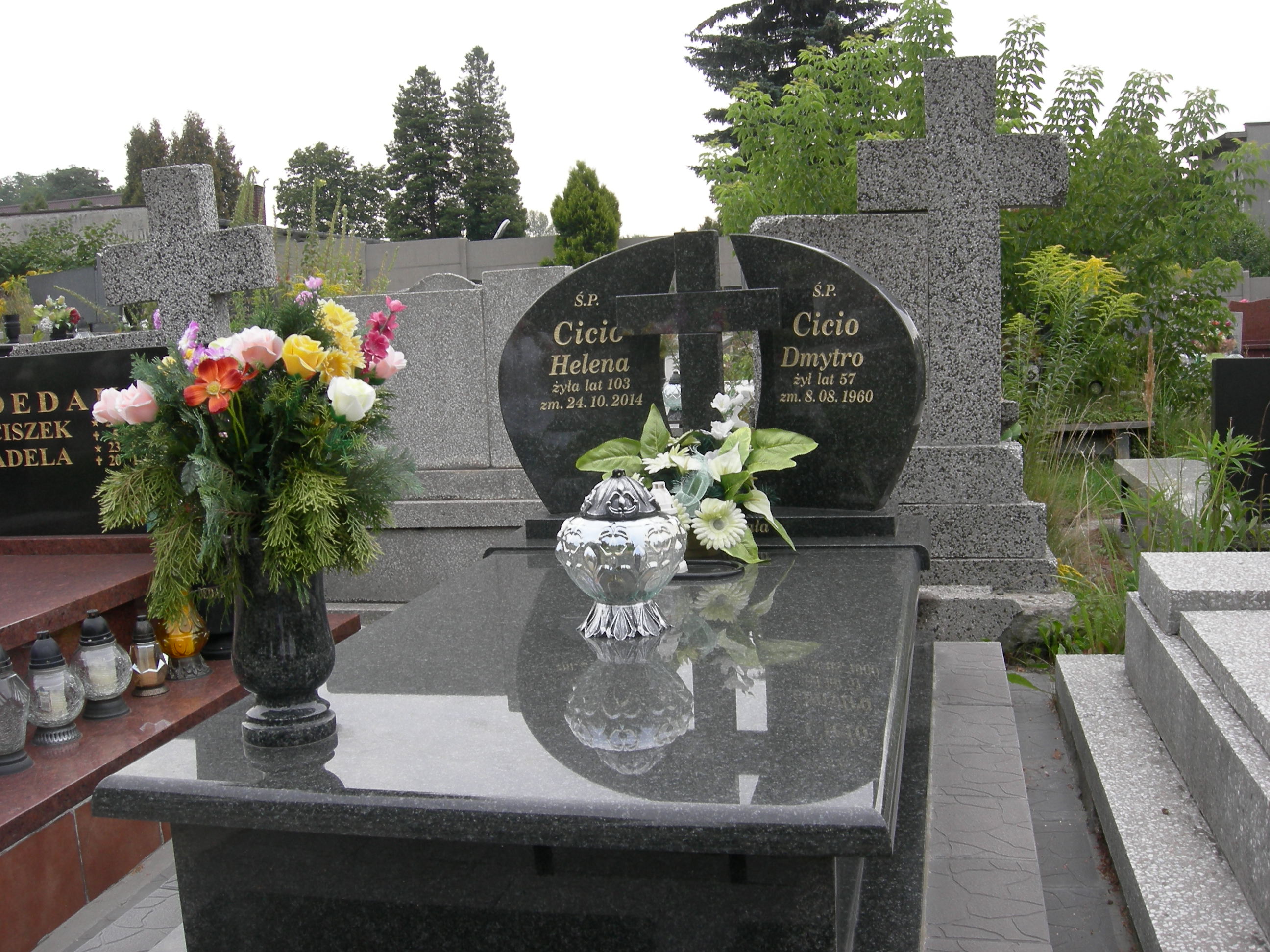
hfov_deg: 51.4
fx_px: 1321
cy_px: 476
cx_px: 635
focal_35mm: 36
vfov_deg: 39.7
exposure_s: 1/117
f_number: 4.3
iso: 64
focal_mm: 7.5
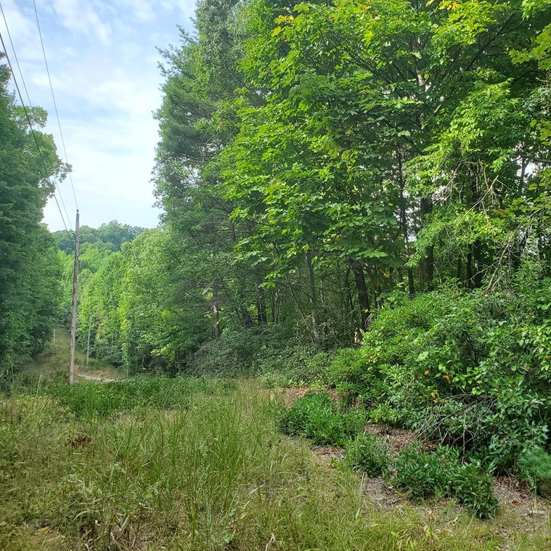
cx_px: 362
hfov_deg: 51.7
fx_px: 558
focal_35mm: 31
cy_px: 276
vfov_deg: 52.5
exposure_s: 1/390
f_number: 2.4
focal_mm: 4.3
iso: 50
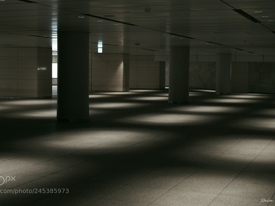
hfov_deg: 30.7
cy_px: 103
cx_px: 123
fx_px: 500
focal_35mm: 63
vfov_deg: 23.3
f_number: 6.3
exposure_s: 1/80
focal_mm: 39
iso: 1600
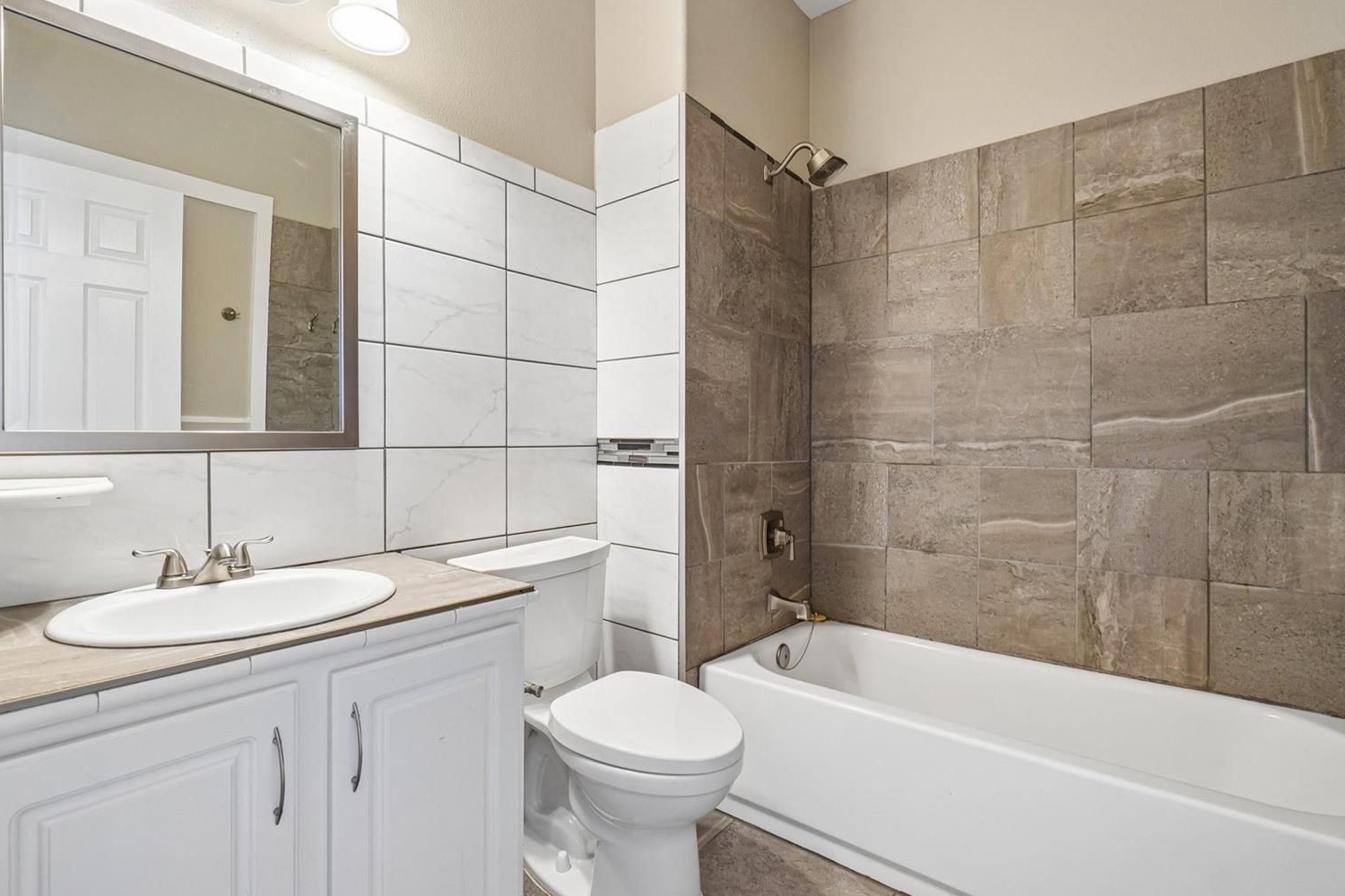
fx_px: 598
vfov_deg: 73.7
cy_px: 448
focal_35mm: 16
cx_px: 664
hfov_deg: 96.7
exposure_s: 1/8
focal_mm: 10
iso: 400
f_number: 8
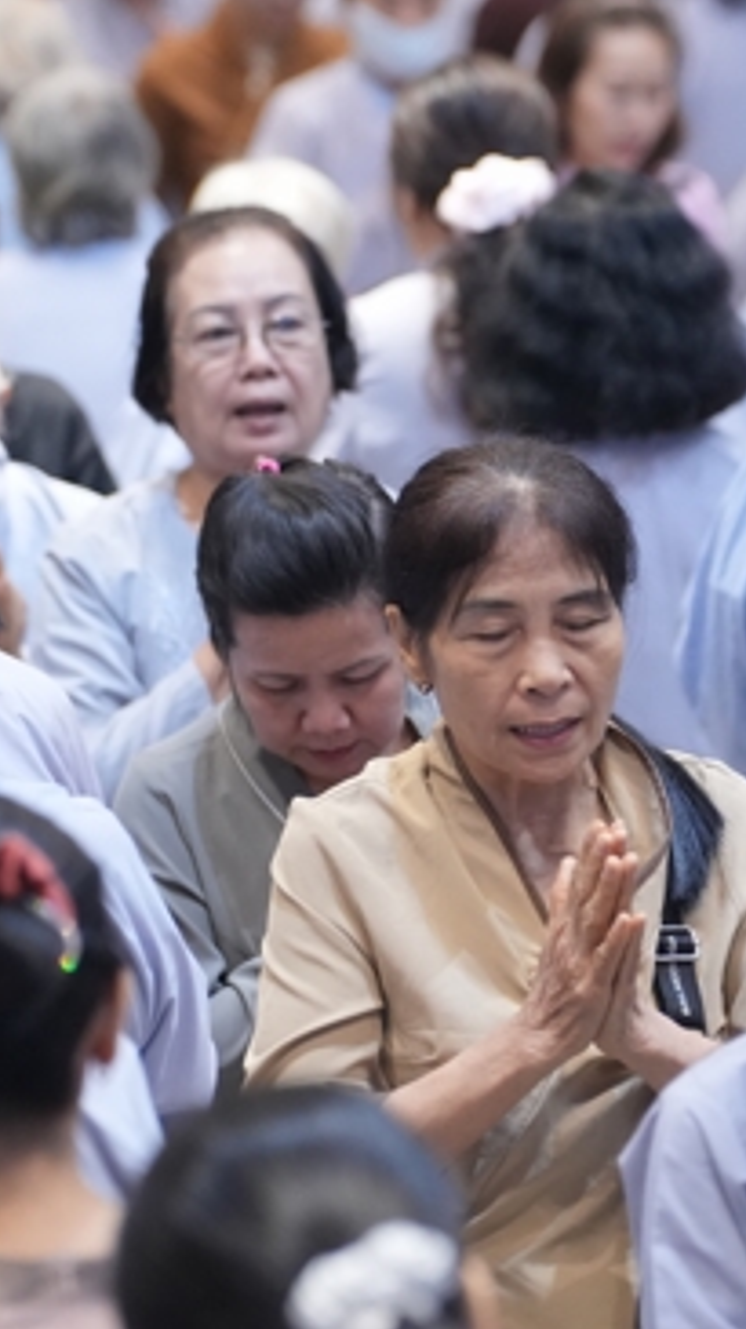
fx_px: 7217
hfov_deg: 5.9
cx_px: 509
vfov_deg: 10.5
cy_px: 632
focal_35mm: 205
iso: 5000
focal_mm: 110
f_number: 2.8
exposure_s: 1/250
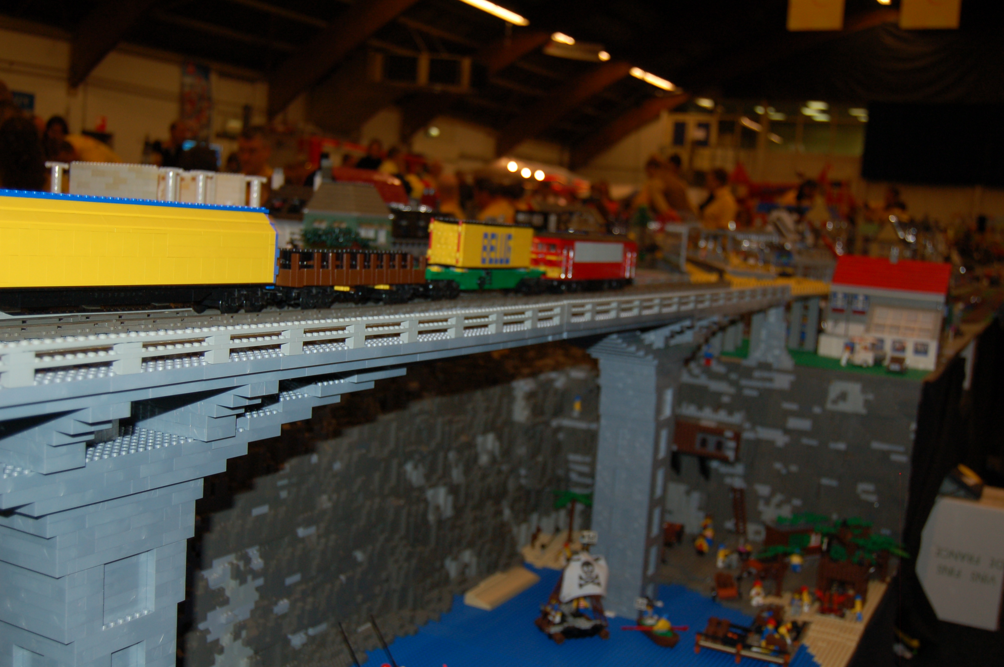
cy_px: 334
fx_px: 1087
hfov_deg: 49.6
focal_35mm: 39
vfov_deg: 34.1
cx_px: 502
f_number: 4
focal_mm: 26
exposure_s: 1/60
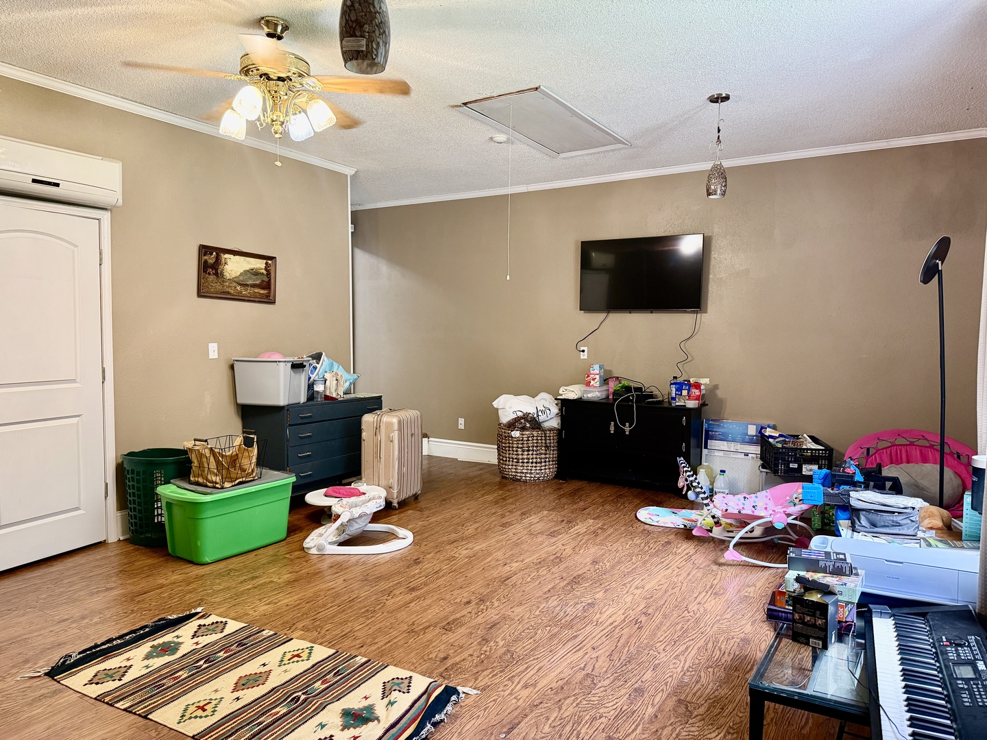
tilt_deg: -3.0
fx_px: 684
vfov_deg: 56.8
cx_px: 494
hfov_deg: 71.6
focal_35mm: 24
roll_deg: -0.8
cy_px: 370
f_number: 1.78
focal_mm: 6.76
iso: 250
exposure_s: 1/60
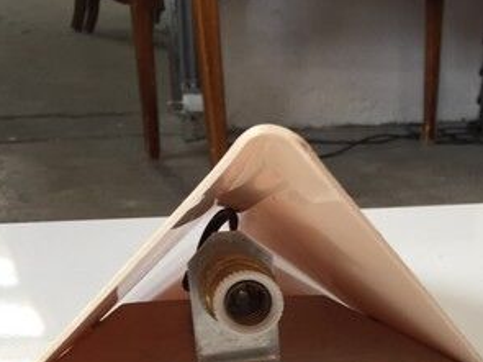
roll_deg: -5.2
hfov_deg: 28.6
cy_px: 360
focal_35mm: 63
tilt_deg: -26.9
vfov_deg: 22.4
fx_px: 879
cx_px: 493
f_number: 2.2
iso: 40
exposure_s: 1/50
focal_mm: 4.15
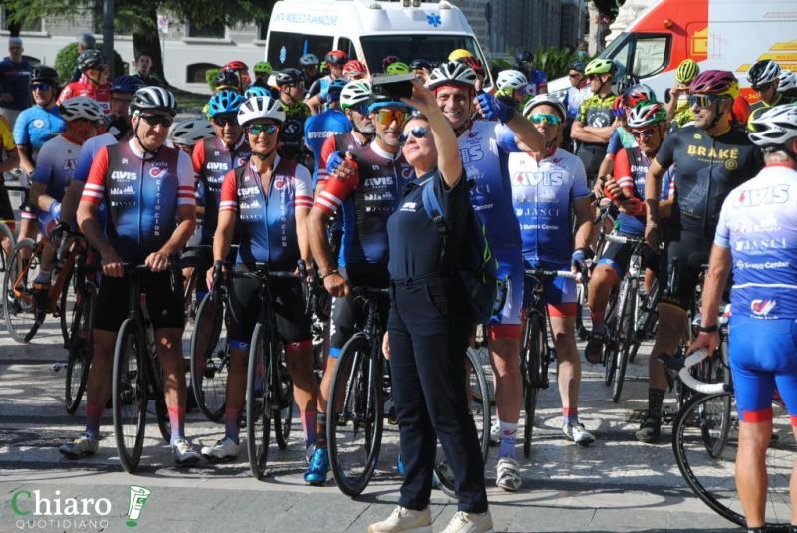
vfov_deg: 11.7
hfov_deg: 17.5
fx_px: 2593
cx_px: 398
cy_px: 266
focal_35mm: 117
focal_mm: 78
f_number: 7.1
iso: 400
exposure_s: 1/800
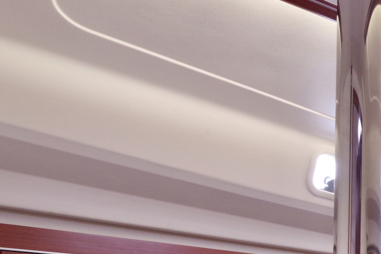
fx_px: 498
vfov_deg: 24.9
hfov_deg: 32.6
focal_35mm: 47
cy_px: 329
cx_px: 482
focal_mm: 15
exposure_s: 1/10
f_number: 14
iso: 1600
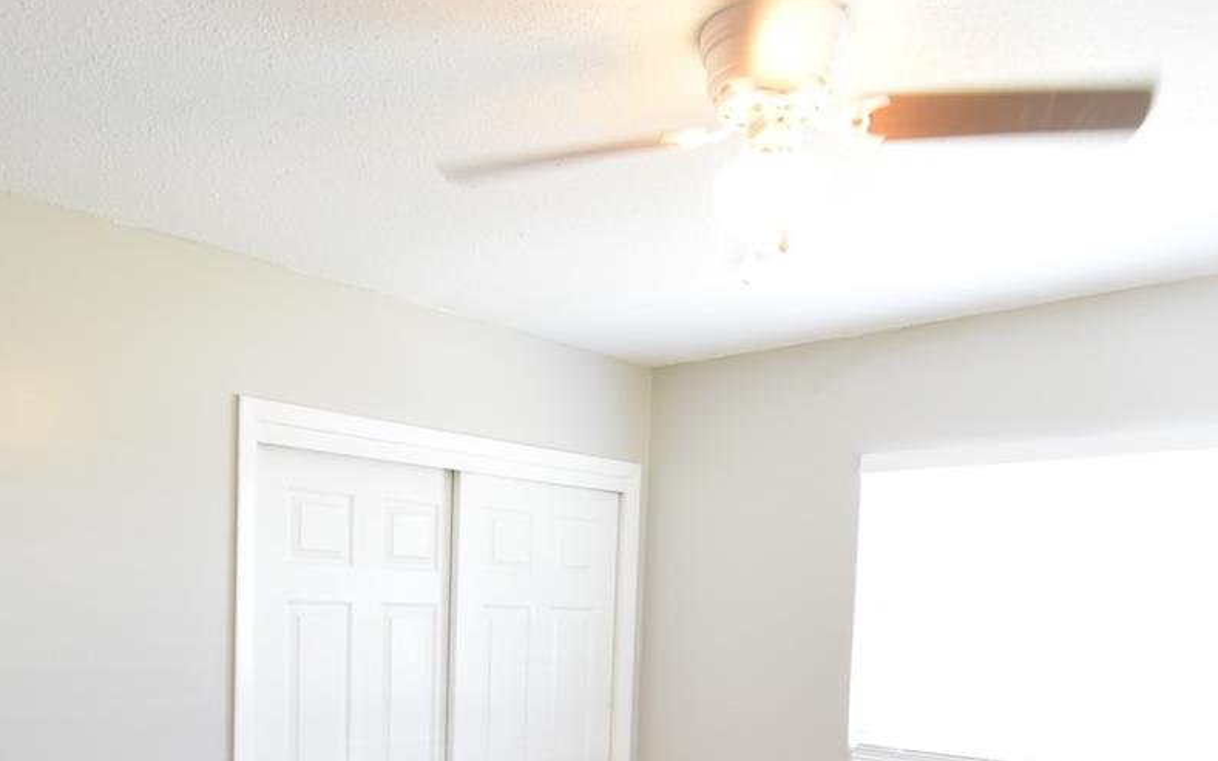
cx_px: 542
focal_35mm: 31
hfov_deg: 61.1
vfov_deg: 38.1
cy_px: 670
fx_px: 1029
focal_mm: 10
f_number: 4
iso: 800
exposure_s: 1/60
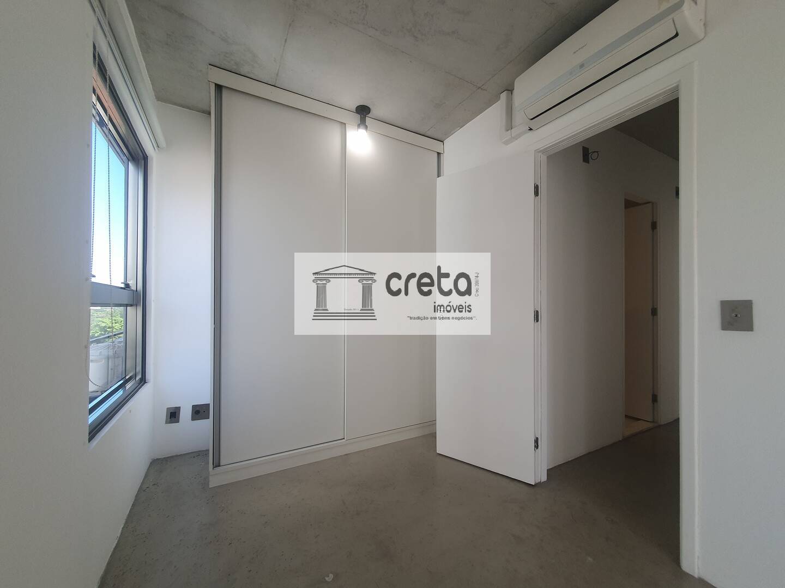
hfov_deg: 106.2
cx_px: 392
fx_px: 295
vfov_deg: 89.9
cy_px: 294
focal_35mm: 13
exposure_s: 1/120
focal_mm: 1.8
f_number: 2.2
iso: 64
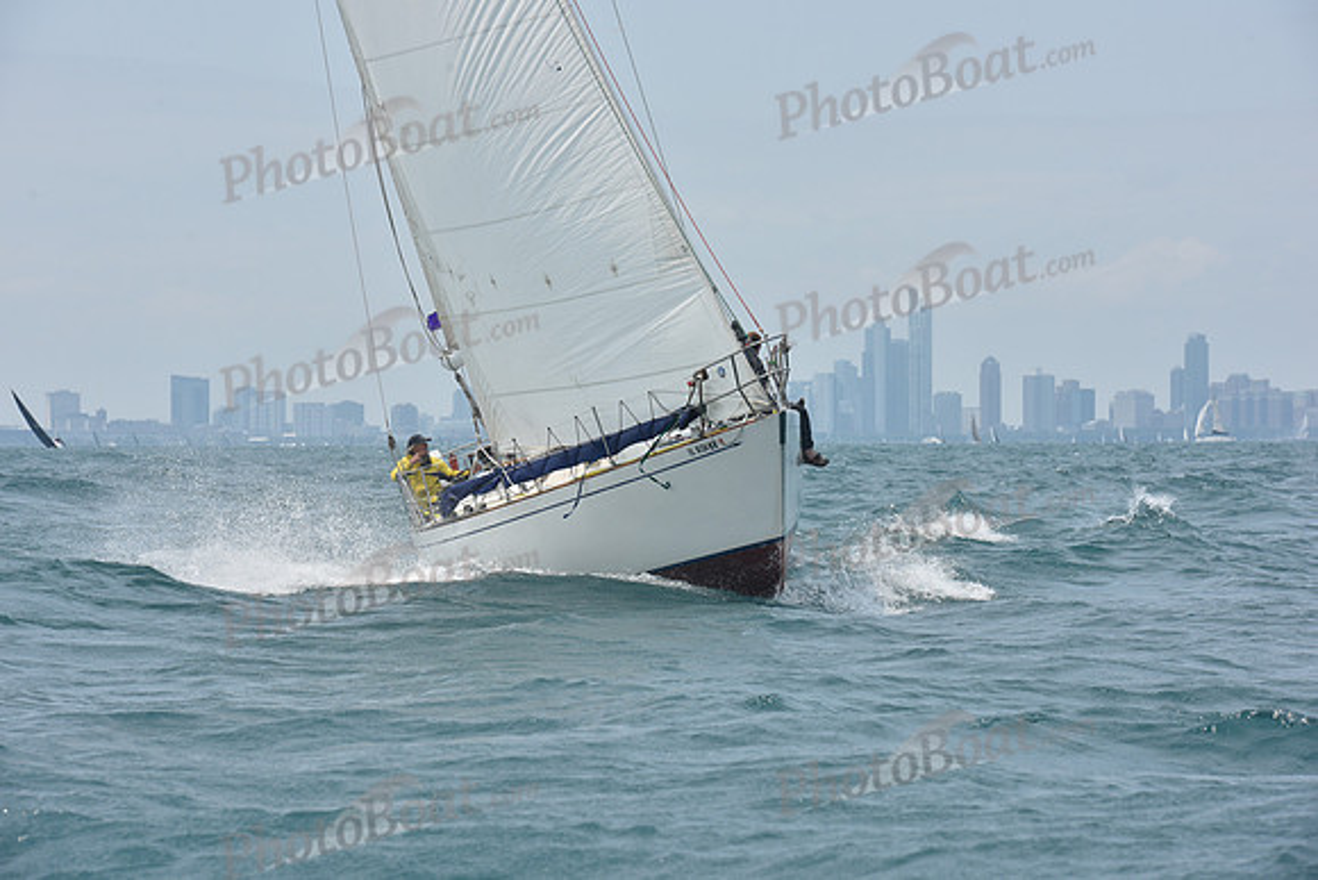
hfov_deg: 14.2
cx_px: 659
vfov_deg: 9.5
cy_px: 440
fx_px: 5310
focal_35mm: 145
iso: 250
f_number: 11
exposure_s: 1/800
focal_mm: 145
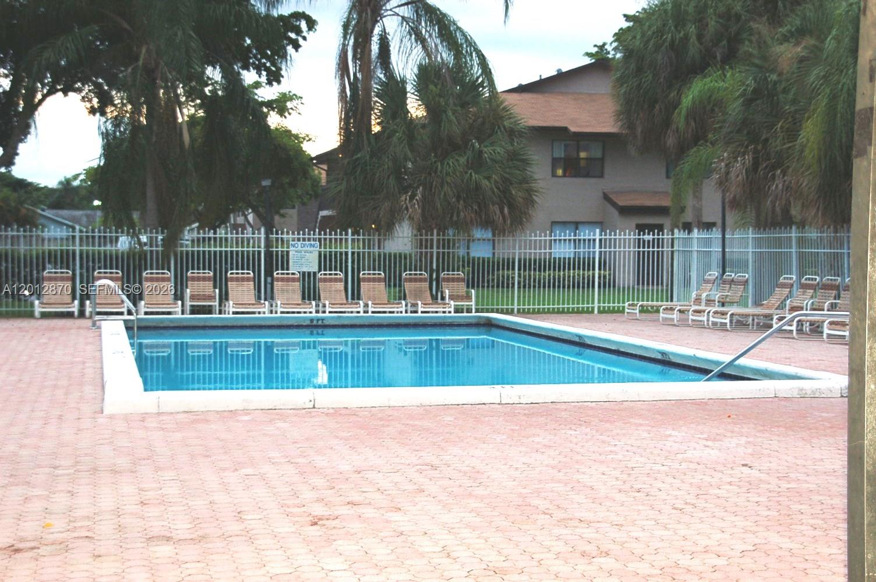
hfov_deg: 33.4
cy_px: 291
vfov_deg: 22.6
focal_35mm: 60
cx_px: 438
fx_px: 1459
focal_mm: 40
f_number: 4.8
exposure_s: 1/60
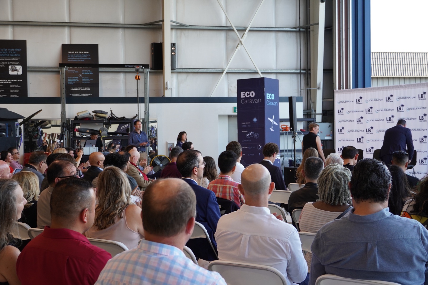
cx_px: 214
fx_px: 553
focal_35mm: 46
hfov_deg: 42.3
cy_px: 142
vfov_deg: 28.9
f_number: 4.5
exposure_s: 1/160
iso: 320
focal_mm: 31
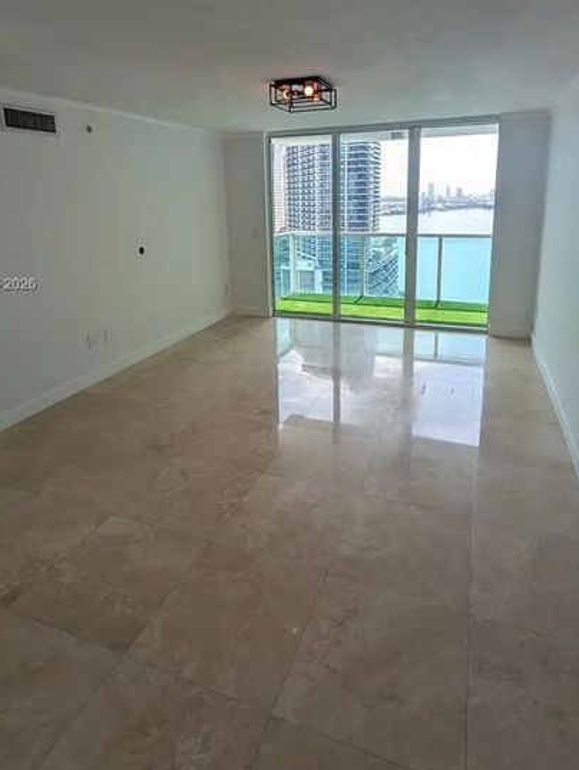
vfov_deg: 82.9
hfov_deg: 68.7
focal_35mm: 19
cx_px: 307
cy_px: 285
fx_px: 423
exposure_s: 1/1125
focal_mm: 2.02
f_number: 1.7
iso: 52
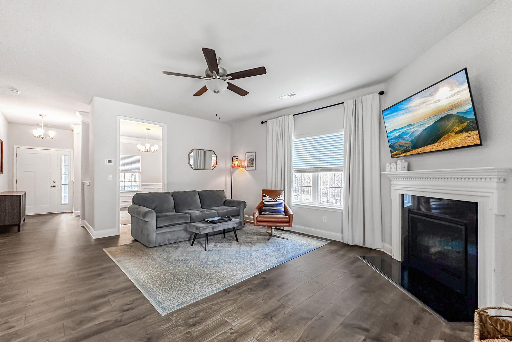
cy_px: 193
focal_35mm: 15
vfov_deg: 77.0
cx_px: 250
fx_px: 213
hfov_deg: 100.4
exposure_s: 1/120
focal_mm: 2.22
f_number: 2.2
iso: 320
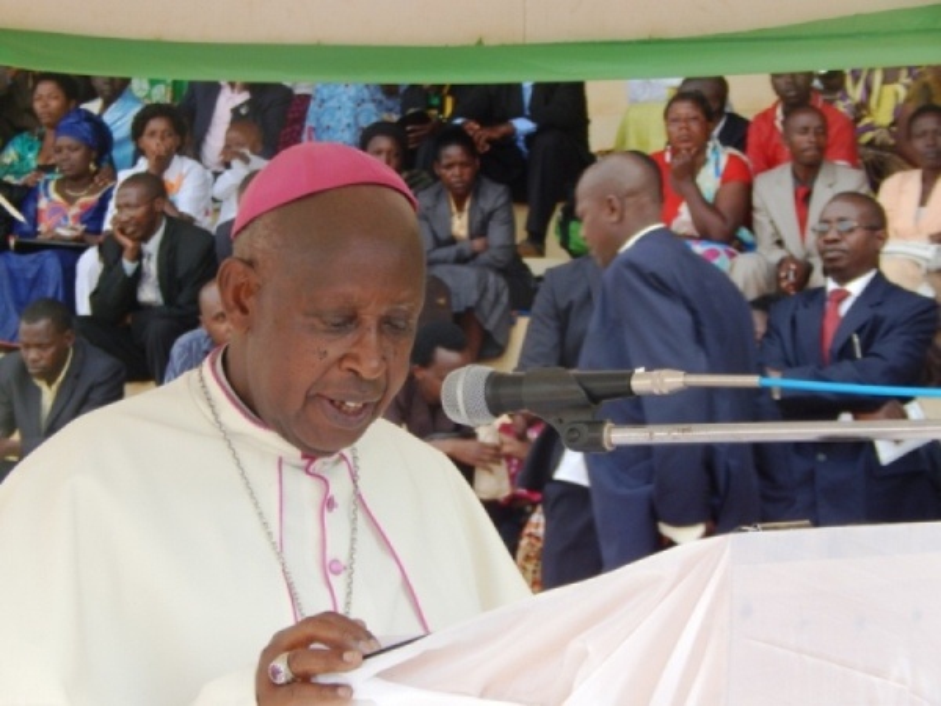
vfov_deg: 10.4
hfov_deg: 13.9
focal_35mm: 142
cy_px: 353
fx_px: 3860
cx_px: 470
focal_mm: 25.3
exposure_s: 1/160
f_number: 4.9
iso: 125
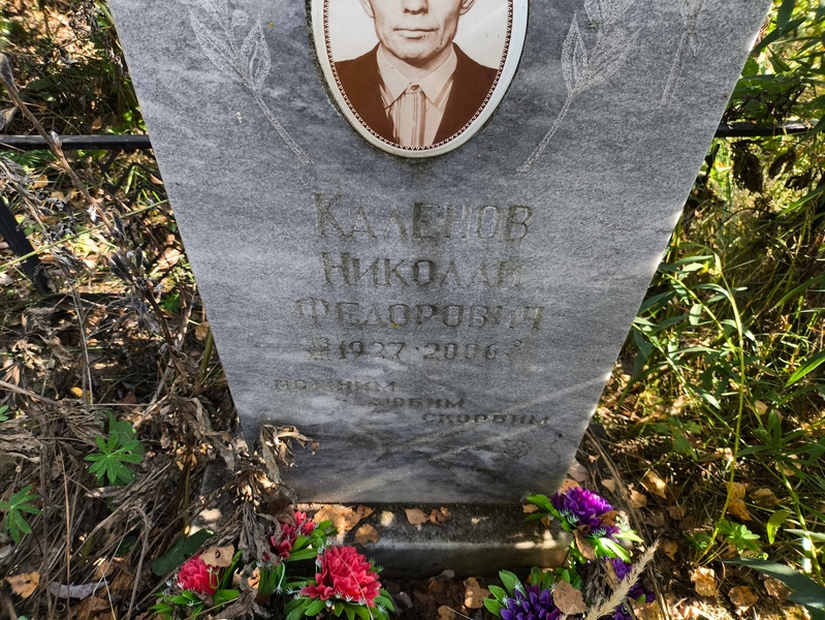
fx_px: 596
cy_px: 310
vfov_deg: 54.9
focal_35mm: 25
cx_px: 412
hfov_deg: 69.4
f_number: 1.7
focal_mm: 4.71
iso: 80
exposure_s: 1/120
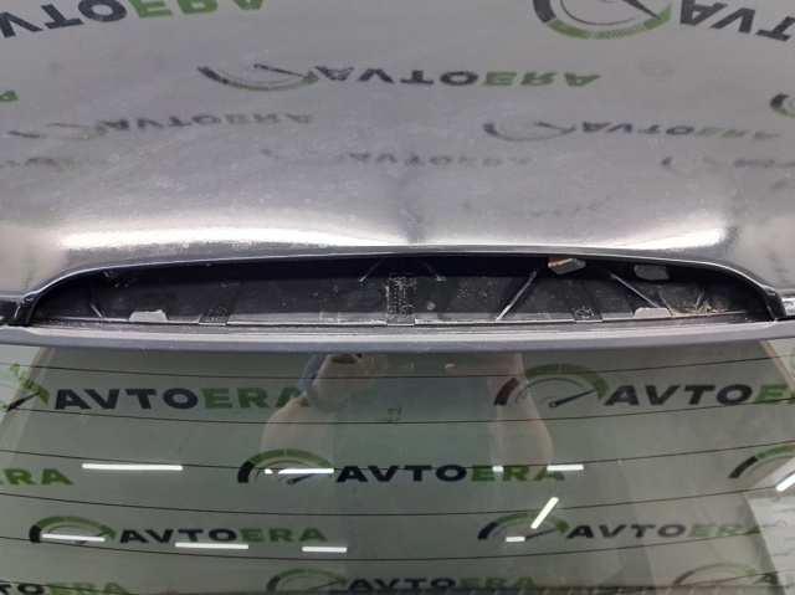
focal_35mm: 27
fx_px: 620
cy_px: 298
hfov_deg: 65.4
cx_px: 398
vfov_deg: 51.3
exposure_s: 1/50
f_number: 1.8
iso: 250
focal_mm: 4
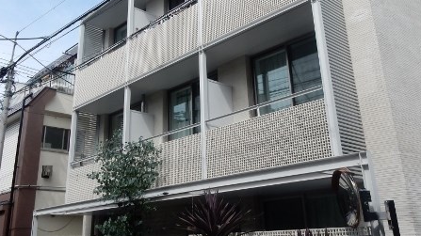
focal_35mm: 39
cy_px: 60
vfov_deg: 29.9
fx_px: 435
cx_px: 200
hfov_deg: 51.6
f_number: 3.7
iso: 125
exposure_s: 1/1000
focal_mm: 4.5
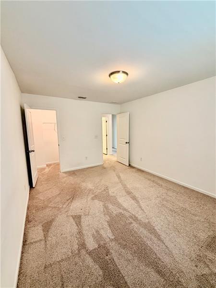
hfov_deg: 85.7
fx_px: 116
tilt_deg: -7.5
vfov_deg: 102.1
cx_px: 108
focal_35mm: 14
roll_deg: +0.7
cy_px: 144
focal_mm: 2.22
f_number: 2.2
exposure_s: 1/120
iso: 320
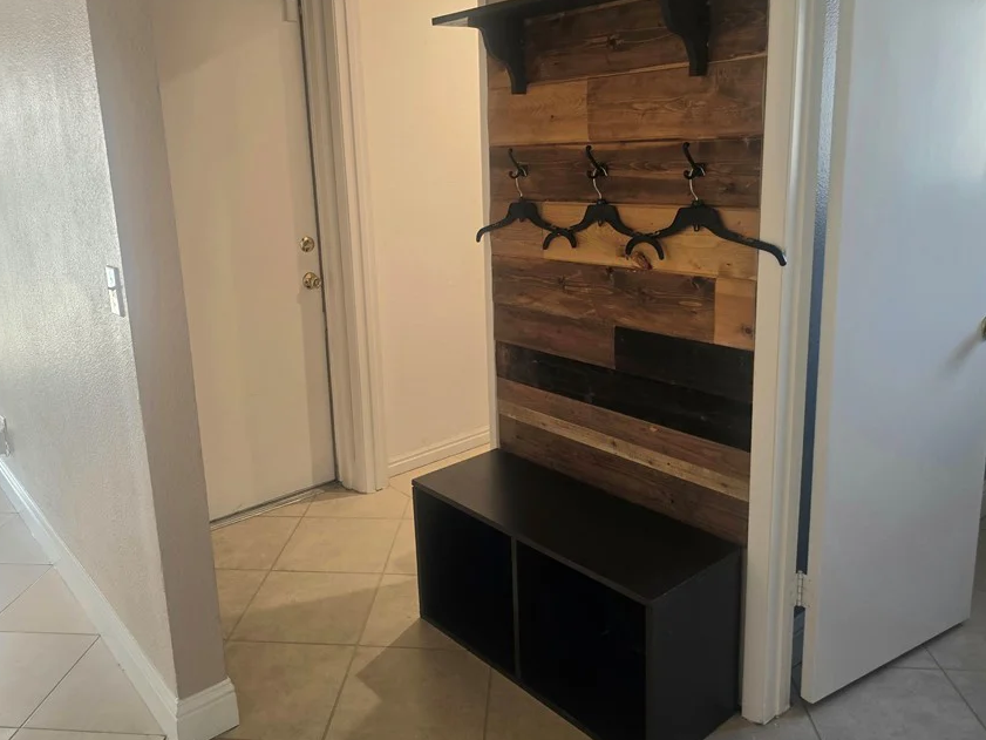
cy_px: 321
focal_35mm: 28
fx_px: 798
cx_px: 447
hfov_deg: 63.3
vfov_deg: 49.6
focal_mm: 6.3
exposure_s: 1/54.3
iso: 64
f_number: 1.7
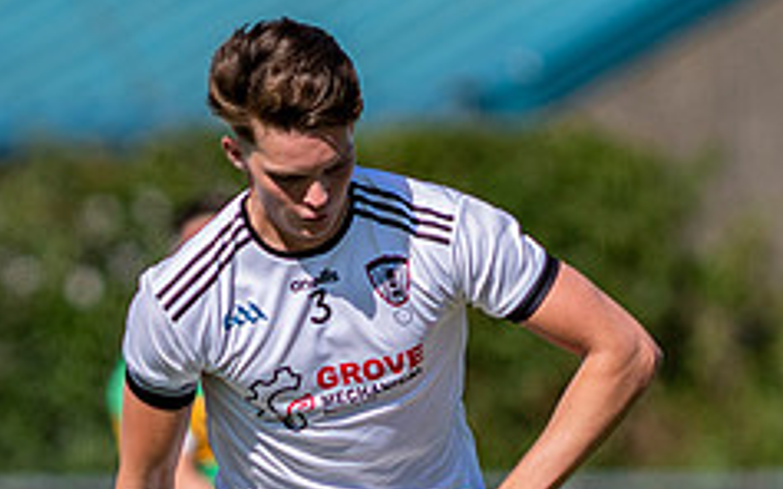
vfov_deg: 0.9
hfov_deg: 1.4
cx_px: 236
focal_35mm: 1494
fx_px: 31873
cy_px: 638
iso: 110
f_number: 2.8
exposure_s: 1/2500
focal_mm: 300
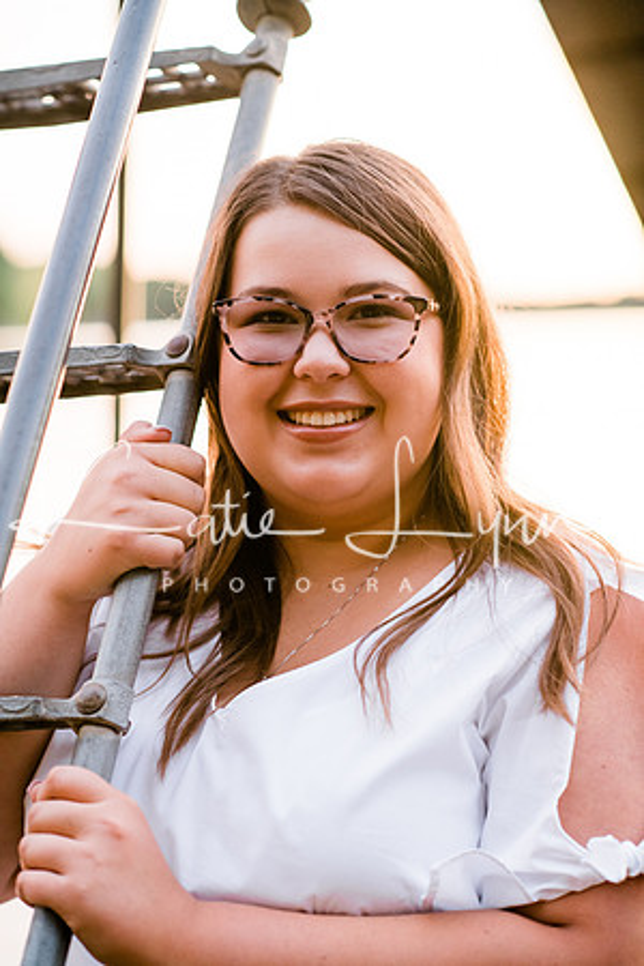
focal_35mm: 85
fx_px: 2281
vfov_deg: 23.9
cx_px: 322
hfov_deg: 16.1
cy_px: 483
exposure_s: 1/250
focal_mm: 85
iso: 800
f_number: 2.8
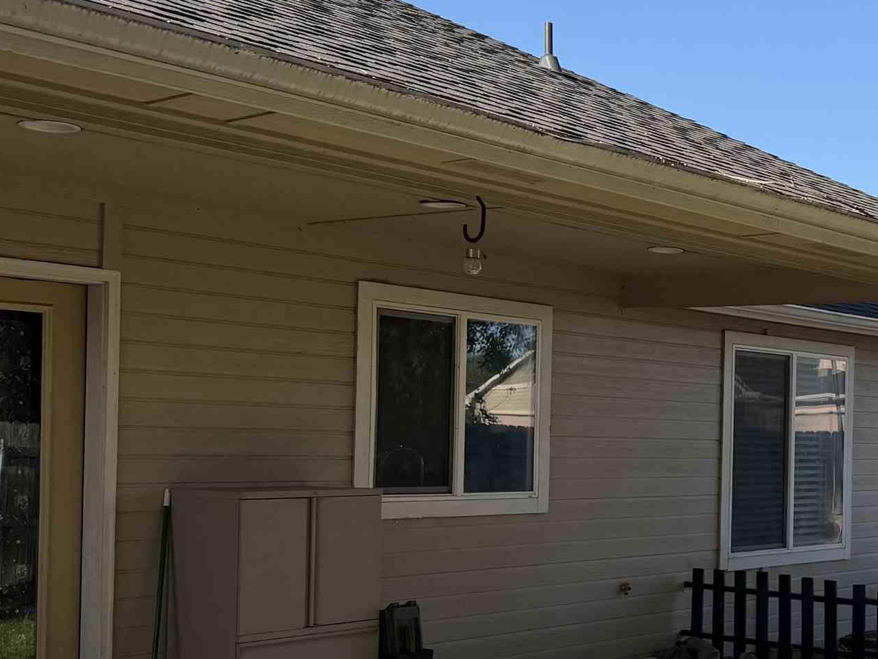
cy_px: 414
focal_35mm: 58
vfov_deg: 25.2
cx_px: 870
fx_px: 1471
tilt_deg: -0.8
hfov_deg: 30.9
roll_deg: -2.5
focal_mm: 6.76
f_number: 1.78
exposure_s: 1/1901
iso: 80
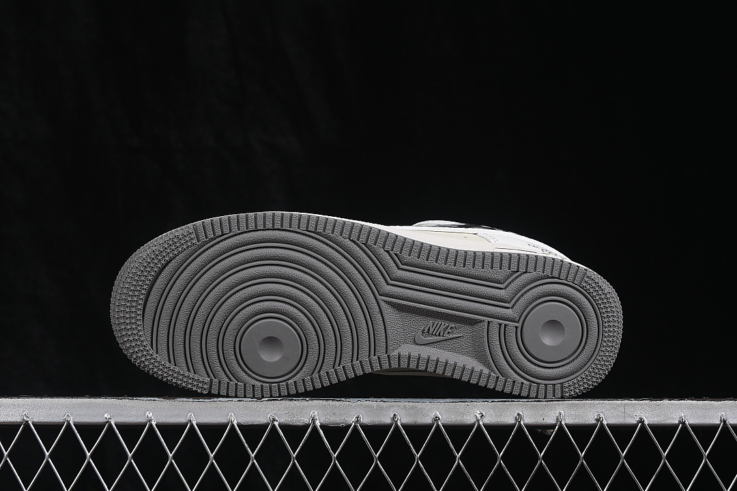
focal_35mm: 75
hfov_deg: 27.0
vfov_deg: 18.2
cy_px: 246
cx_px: 368
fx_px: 1535
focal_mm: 50
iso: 160
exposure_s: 1/80
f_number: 8
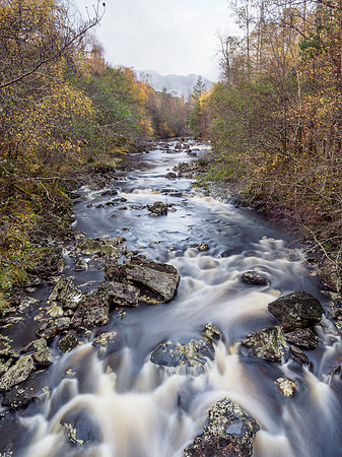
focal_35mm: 24
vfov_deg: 71.6
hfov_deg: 56.8
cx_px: 171
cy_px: 228
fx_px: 316
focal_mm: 12
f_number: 7.1
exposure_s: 5
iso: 200
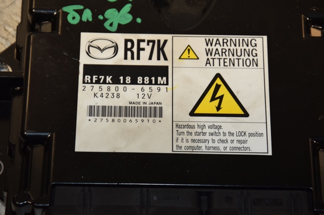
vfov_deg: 8.7
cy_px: 108
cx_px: 162
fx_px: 1417
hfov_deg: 13.0
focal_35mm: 158
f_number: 8
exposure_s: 1/200
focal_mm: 105
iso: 800
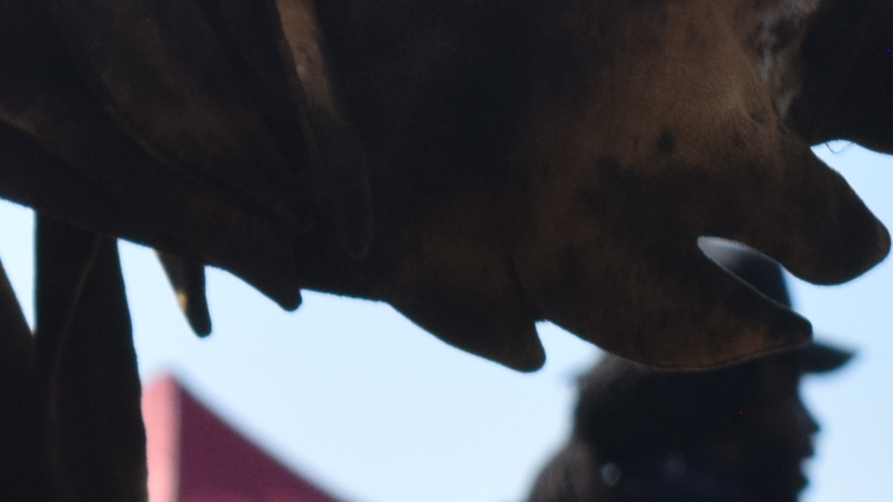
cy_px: -273
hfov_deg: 4.5
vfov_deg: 2.6
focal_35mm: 473
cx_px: -932
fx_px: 11197
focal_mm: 55
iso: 400
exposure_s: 1/1600
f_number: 7.1
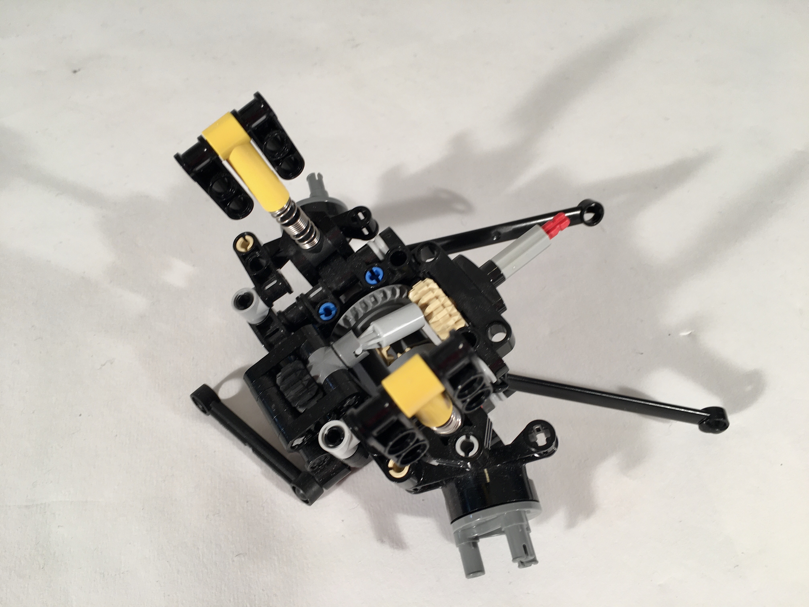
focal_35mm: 29
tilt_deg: -51.5
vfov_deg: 48.2
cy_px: 304
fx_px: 678
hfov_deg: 61.7
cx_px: 404
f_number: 2.2
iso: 25
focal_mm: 4.15
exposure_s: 1/60
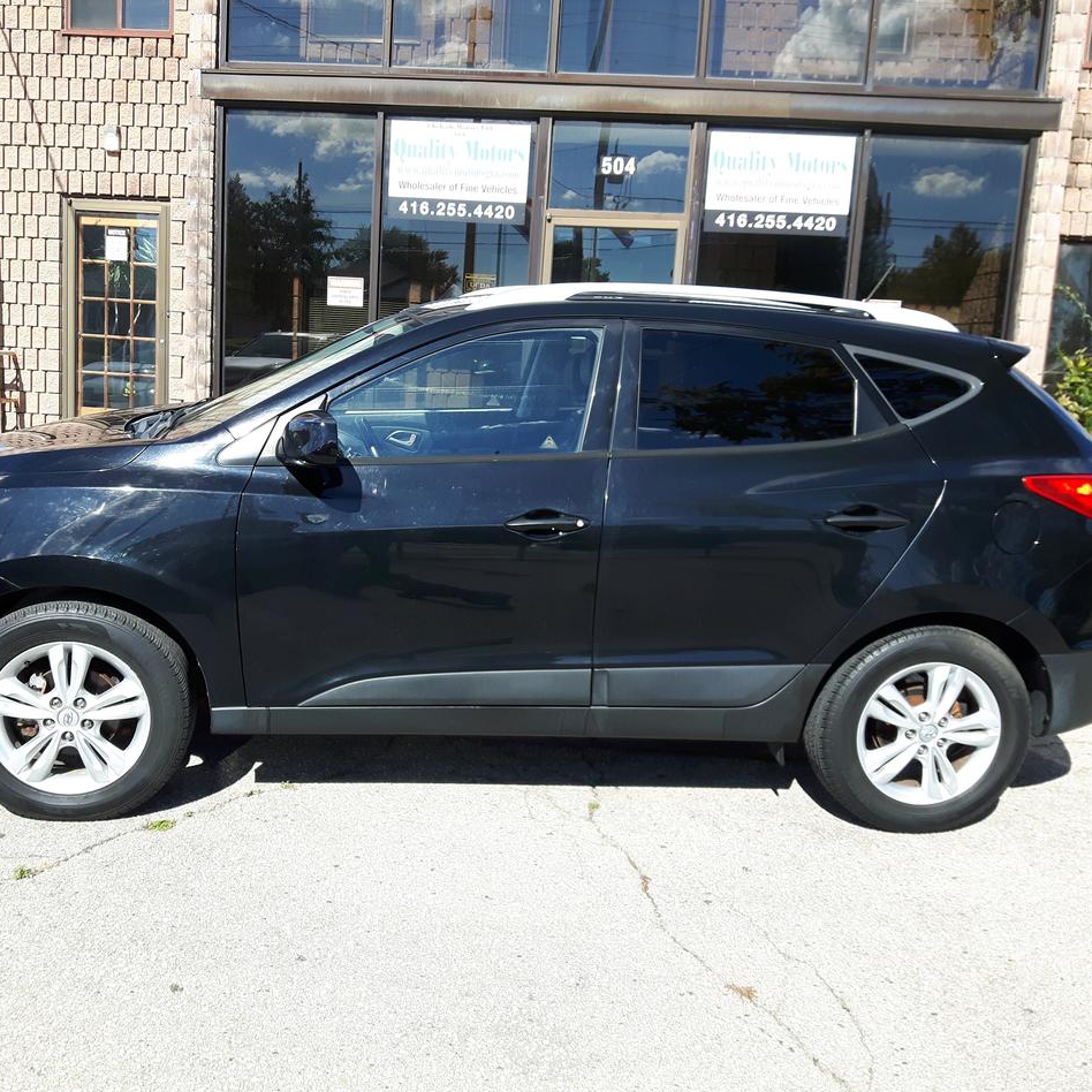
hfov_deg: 44.8
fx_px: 1321
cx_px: 454
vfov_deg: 44.9
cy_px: 544
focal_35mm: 37
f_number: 1.9
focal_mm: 3.7
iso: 40
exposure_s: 1/637
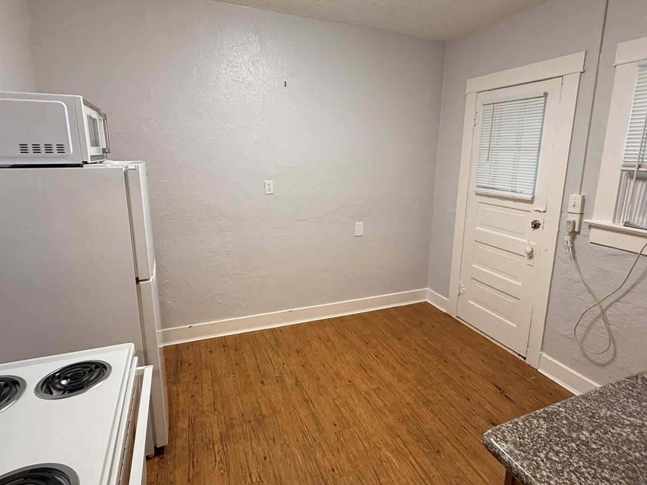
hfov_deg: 84.6
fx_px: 355
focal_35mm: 19
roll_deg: -2.0
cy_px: 217
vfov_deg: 68.5
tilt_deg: -10.6
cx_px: 336
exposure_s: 1/60
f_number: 2.2
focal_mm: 2.22
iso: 250
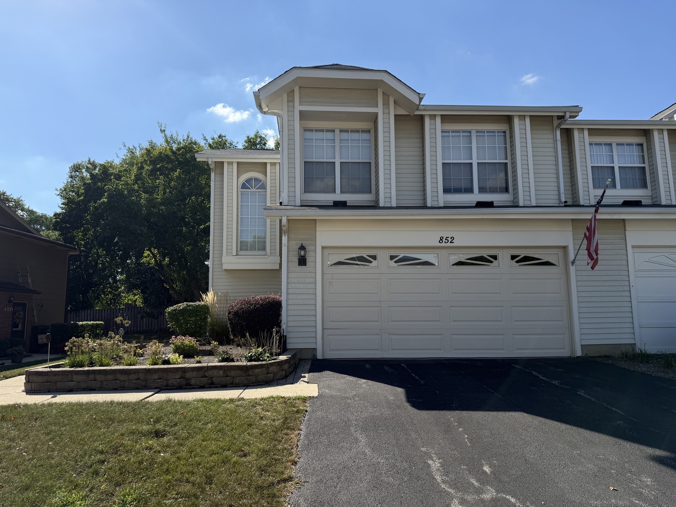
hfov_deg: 71.6
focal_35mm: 24
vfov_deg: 56.8
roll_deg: +0.2
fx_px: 469
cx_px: 338
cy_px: 254
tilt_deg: +8.4
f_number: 1.78
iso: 100
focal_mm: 6.76
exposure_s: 1/5319
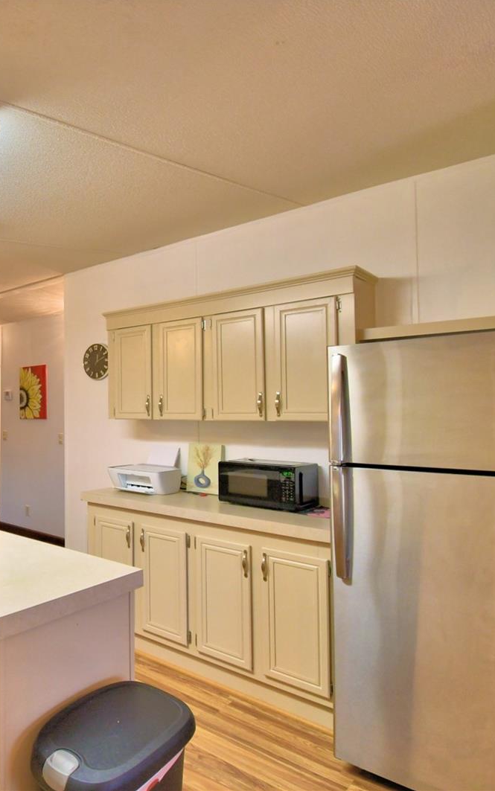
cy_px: 395
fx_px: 496
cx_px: 51
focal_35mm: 23
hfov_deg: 47.7
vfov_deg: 77.1
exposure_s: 1/40
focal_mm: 10
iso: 400
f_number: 4.5
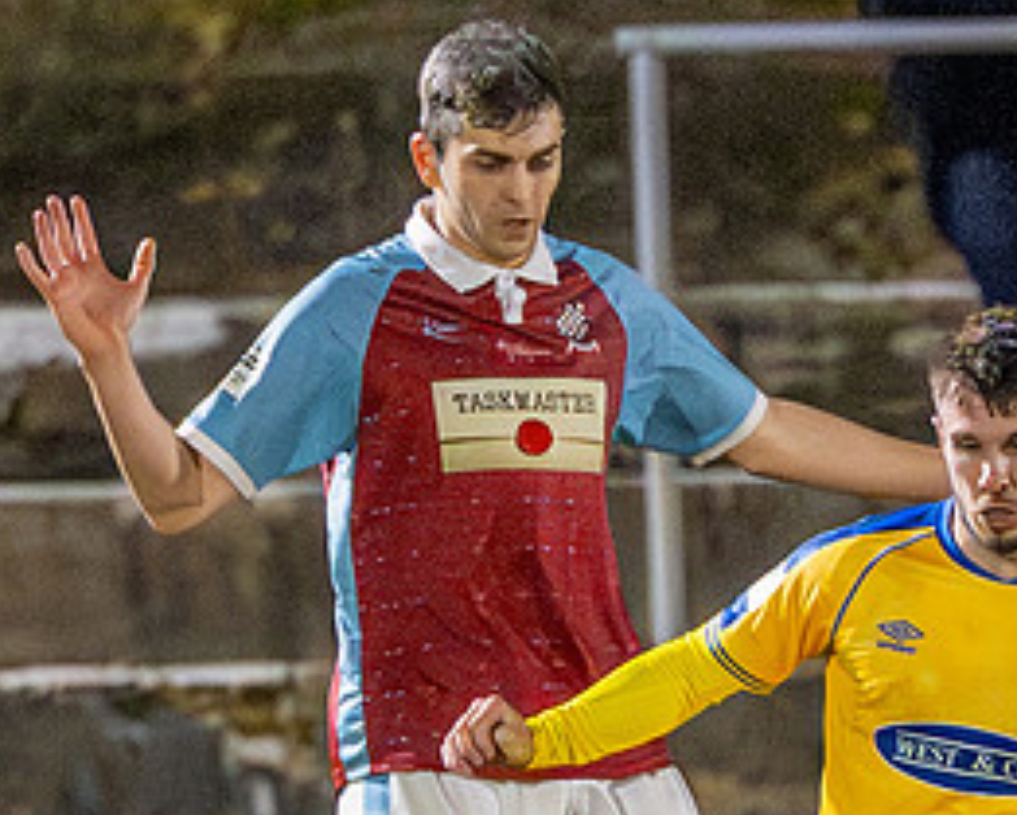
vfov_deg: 1.0
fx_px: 45768
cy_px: 1827
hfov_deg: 1.3
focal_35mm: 1520
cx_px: 811
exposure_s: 1/1250
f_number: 2.8
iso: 8000
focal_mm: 200
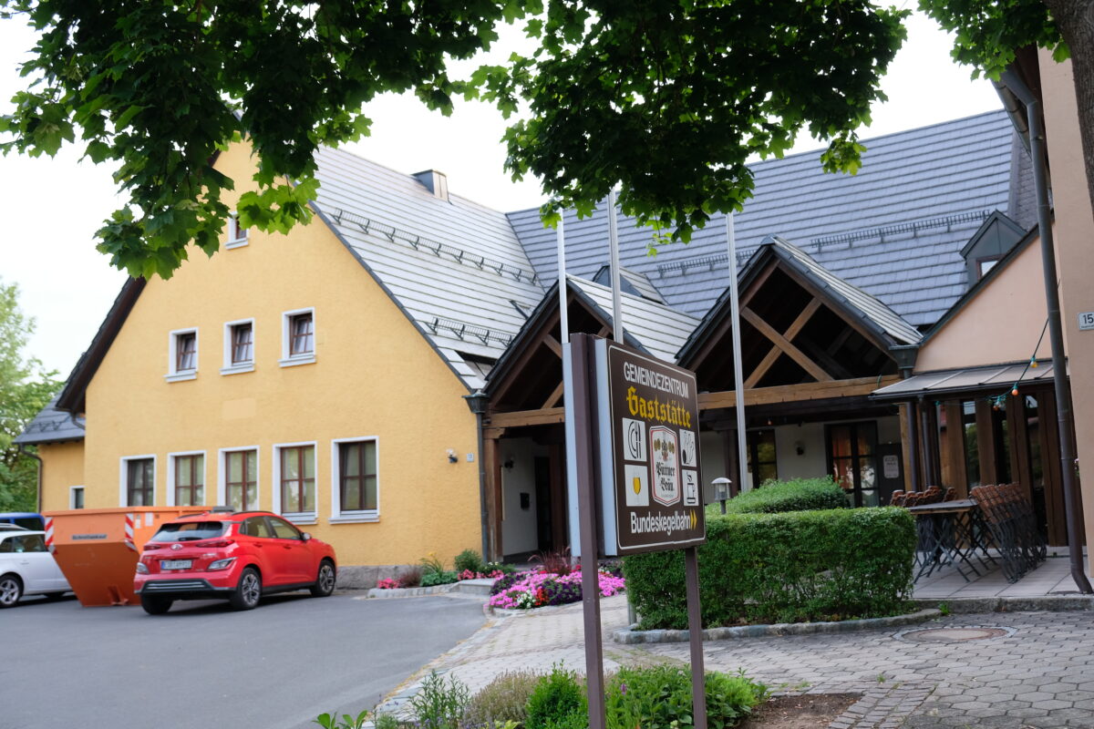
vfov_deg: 37.9
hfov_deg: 54.4
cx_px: 547
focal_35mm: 35
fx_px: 1064
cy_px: 364
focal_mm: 23.3
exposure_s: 1/125
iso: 400
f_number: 3.6
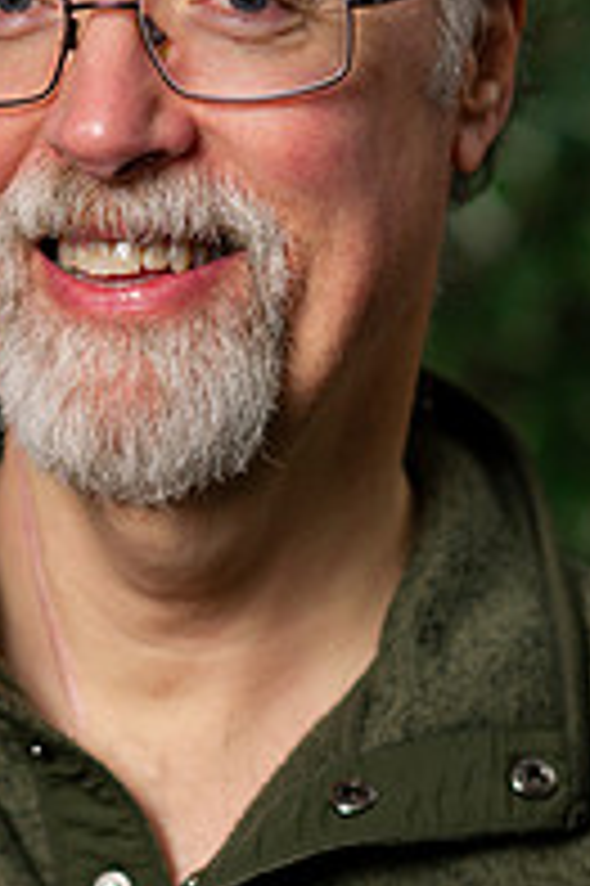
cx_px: 137
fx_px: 4777
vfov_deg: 10.6
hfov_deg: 7.1
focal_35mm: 194
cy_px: 499
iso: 1000
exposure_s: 1/160
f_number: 3.2
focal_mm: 85
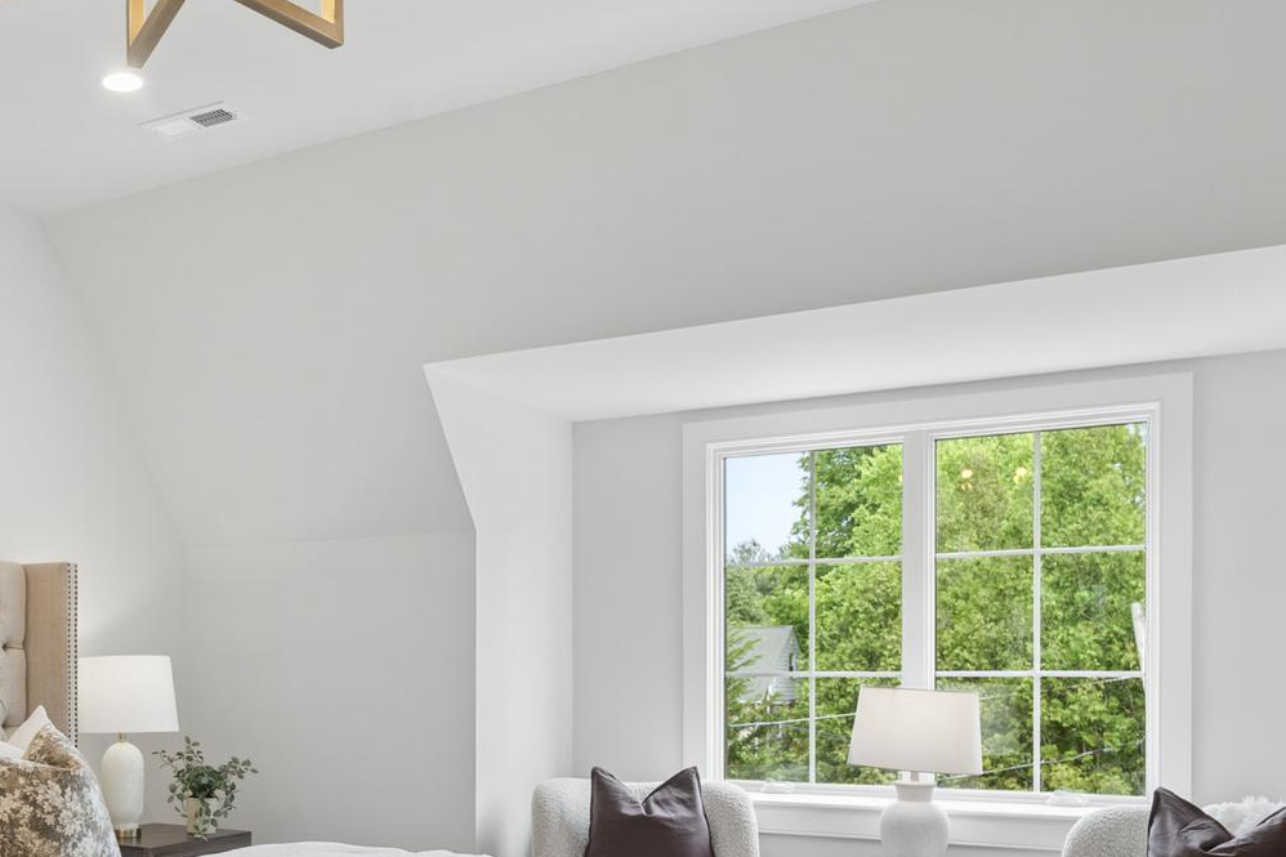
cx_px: 214
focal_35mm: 39
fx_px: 1393
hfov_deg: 46.3
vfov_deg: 33.2
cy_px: 691
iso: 250
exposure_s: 1/50
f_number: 8
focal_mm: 19
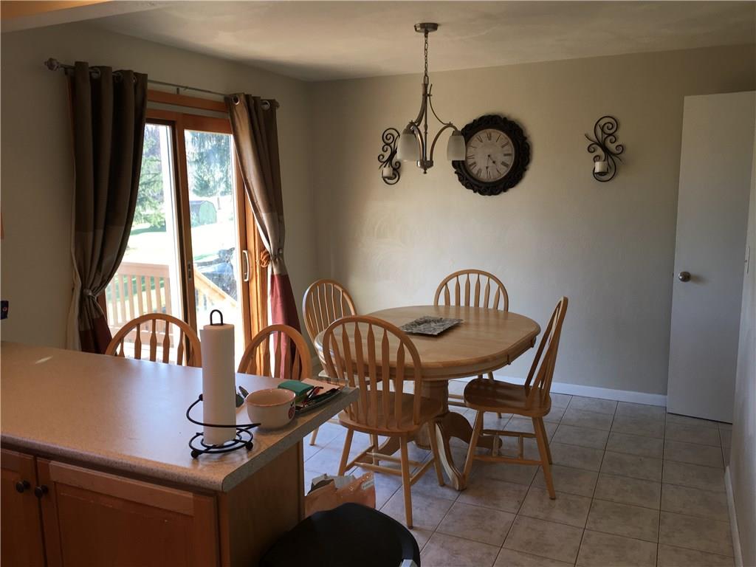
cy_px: 284
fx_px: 633
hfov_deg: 61.7
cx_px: 378
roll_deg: +0.6
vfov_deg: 48.2
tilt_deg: -8.8
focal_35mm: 29
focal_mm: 4.15
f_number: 2.2
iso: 25
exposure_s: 1/40
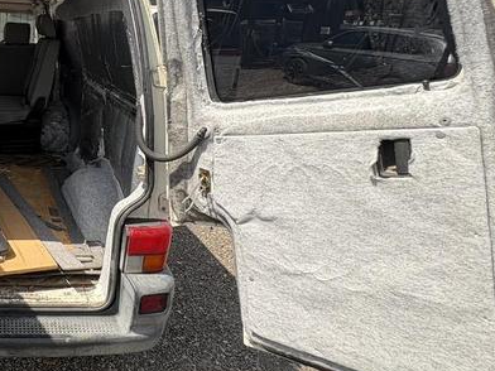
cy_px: 125
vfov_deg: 43.6
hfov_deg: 45.9
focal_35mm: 32
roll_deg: -0.1
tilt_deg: -8.3
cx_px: -20
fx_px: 458
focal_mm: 2.22
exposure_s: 1/518
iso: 64
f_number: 2.2
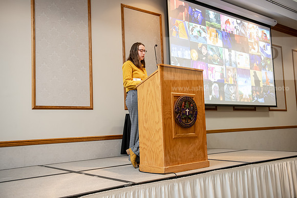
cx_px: 148
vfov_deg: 35.1
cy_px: 99
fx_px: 314
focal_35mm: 38
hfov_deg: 50.7
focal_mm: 38
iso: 2000
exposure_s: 1/200
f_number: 3.2
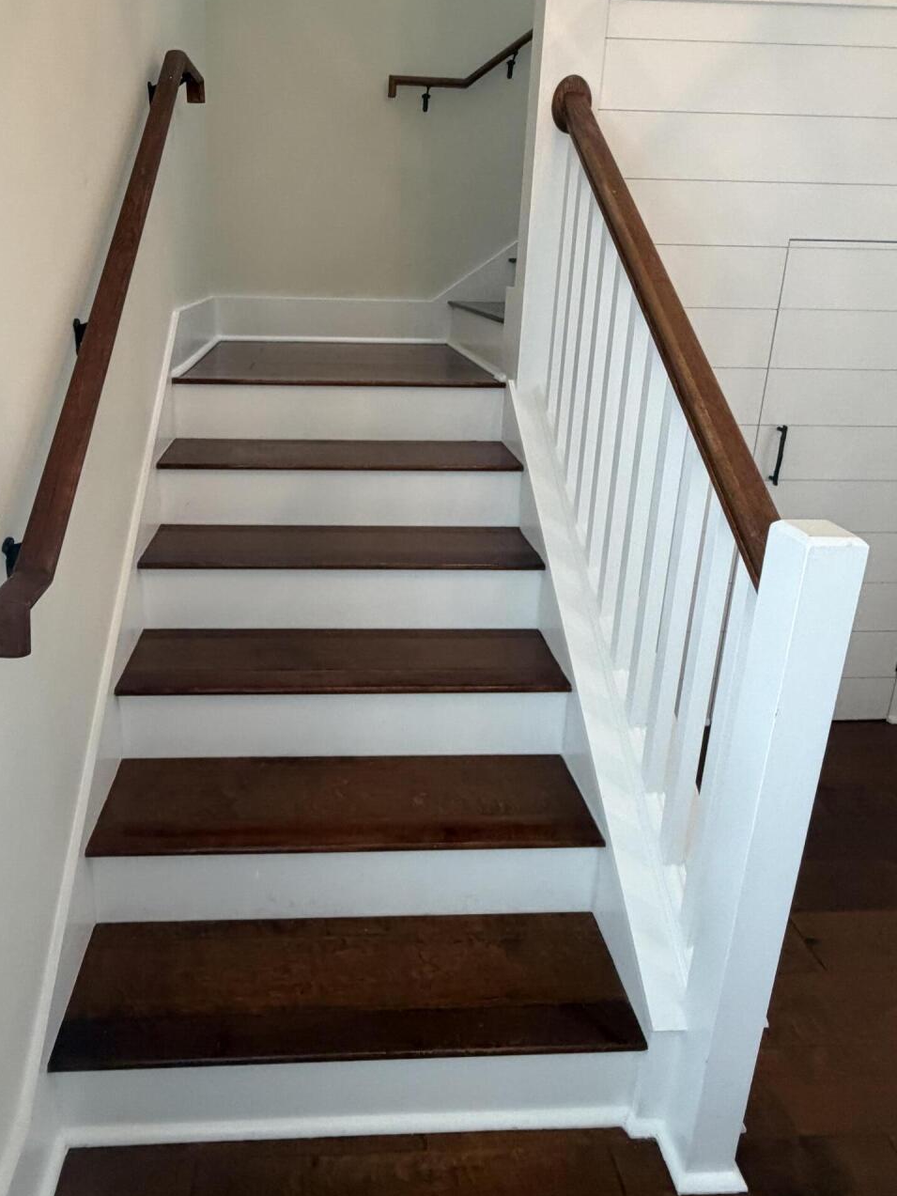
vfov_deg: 75.3
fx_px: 760
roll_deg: -1.4
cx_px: 354
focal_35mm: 22
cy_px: 461
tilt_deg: -10.2
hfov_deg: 60.5
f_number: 2.2
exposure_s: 1/120
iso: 320
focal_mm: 2.22
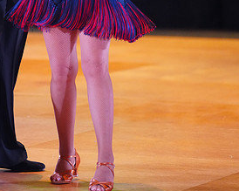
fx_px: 2277
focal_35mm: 322
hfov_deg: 6.0
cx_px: 75
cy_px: -46
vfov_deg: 4.8
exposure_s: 1/320
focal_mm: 162
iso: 5000
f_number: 2.8
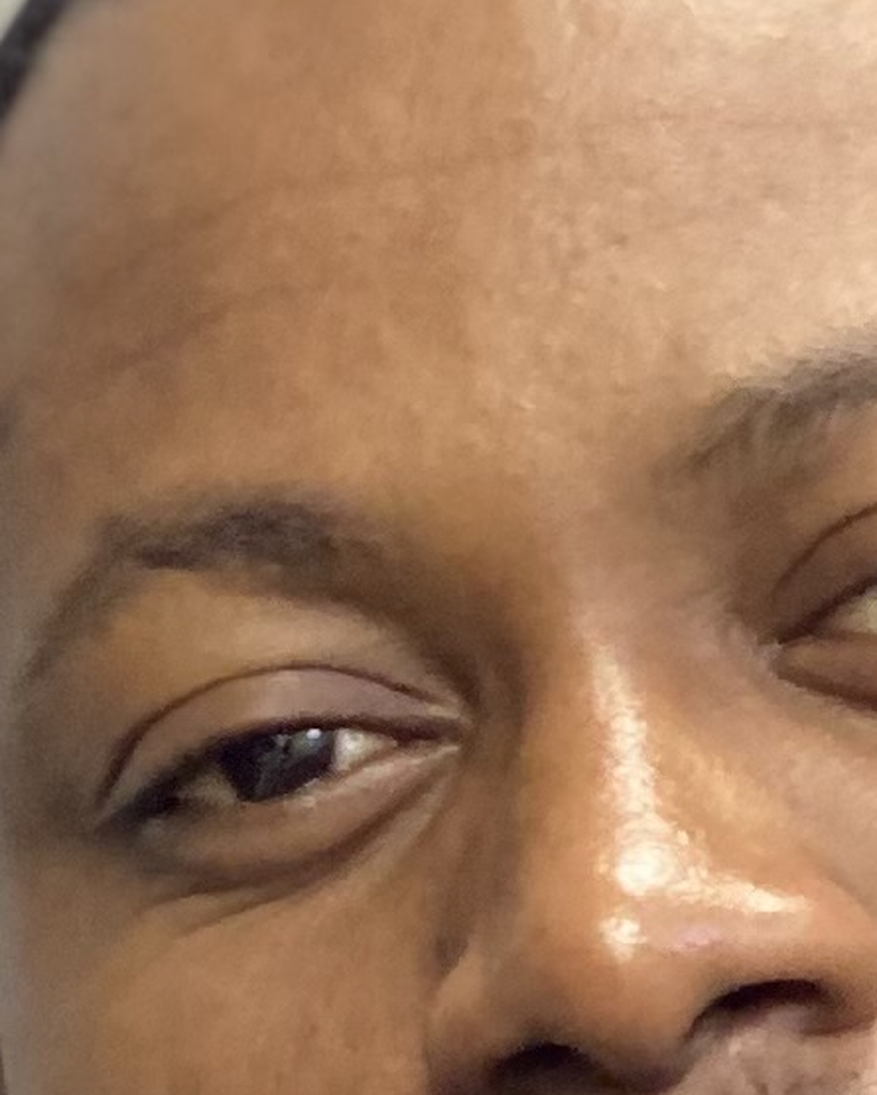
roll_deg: -0.2
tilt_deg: -4.7
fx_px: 11936
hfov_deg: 4.2
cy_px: 1794
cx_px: 1703
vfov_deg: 5.2
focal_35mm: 368
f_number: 2
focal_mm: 6
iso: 250
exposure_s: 1/34
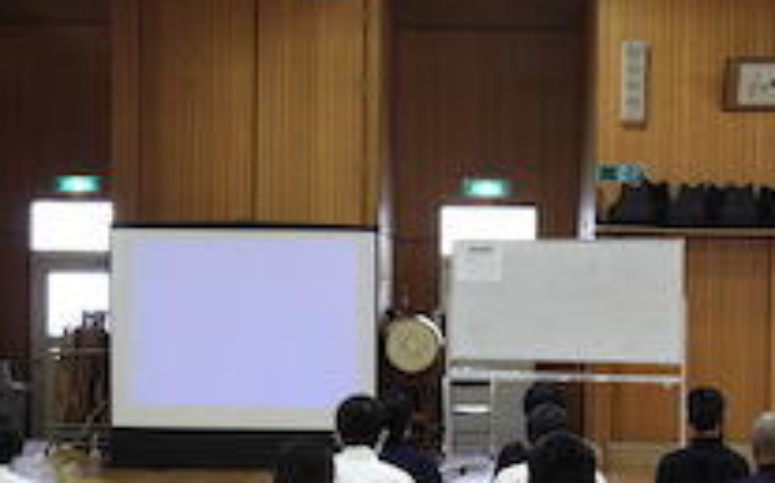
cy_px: 333
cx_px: 505
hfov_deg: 25.1
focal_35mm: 82
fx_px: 1731
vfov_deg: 15.8
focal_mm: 7.2
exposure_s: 1/30
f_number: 3.8
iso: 280
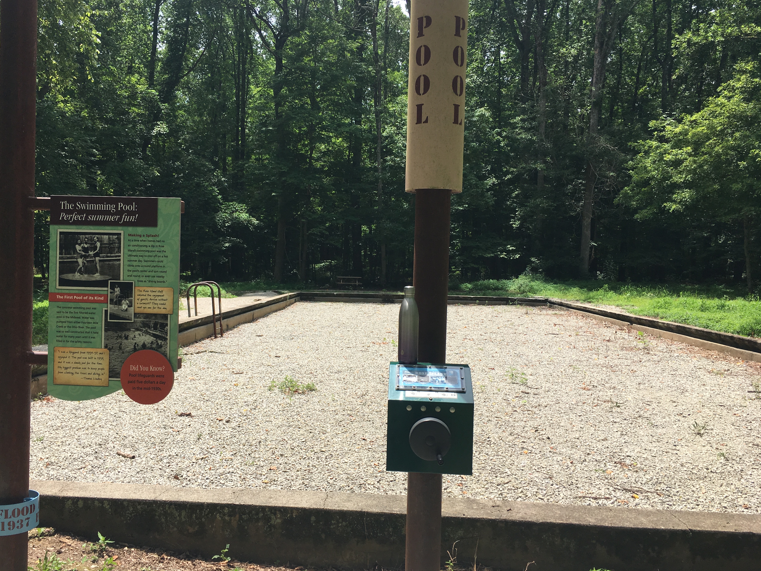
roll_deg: -1.0
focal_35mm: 31
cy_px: 284
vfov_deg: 45.4
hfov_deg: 58.3
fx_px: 682
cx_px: 361
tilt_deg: +1.6
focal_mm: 4.15
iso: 25
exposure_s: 1/1012
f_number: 2.2
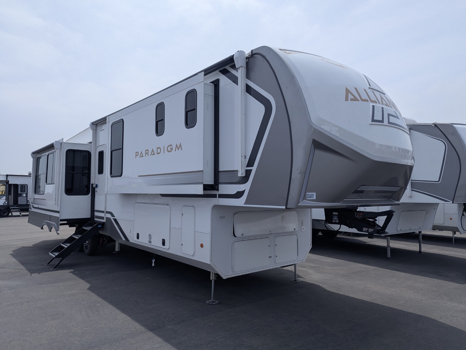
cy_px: 175
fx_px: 324
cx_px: 233
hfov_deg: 71.5
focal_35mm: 24
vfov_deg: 56.9
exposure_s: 1/3774
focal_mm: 6.81
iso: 48
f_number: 1.85
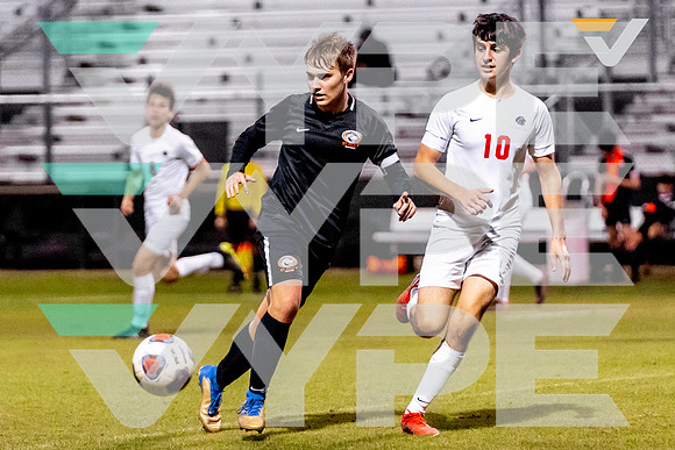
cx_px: 298
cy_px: 247
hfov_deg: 6.6
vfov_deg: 4.4
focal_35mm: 310
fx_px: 5822
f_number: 2.8
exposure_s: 1/1250
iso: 6400
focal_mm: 171
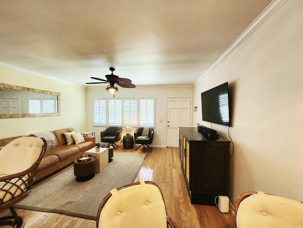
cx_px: 152
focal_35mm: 13
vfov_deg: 89.9
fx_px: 114
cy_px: 114
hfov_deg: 106.2
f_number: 2.2
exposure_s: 1/60.2
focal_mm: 1.74
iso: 125
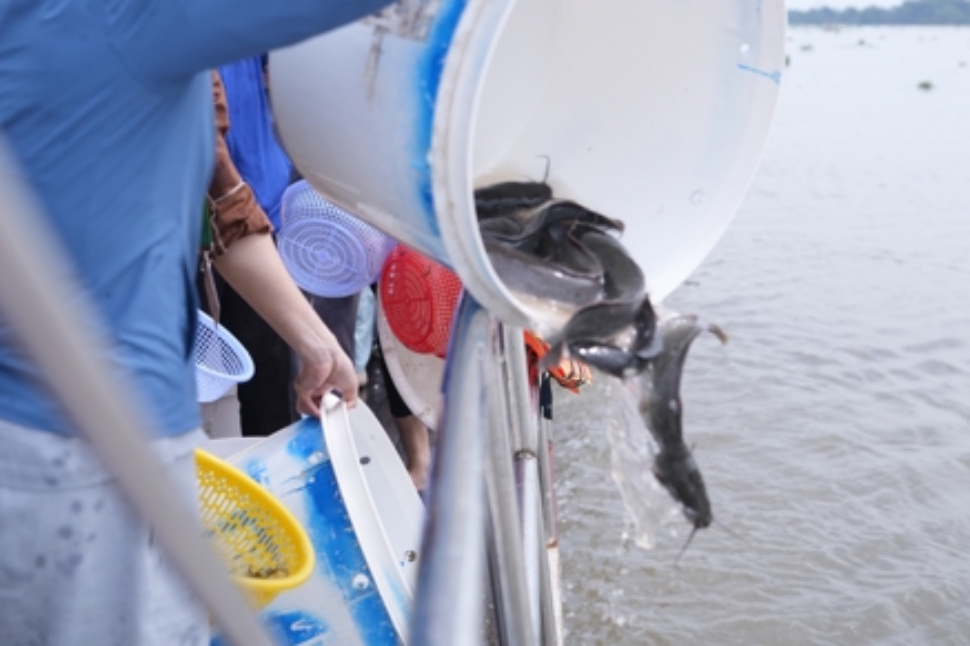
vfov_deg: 25.8
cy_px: 194
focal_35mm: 52
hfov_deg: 38.1
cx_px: 548
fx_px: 1401
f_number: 2.8
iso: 200
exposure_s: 1/2000
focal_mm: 35
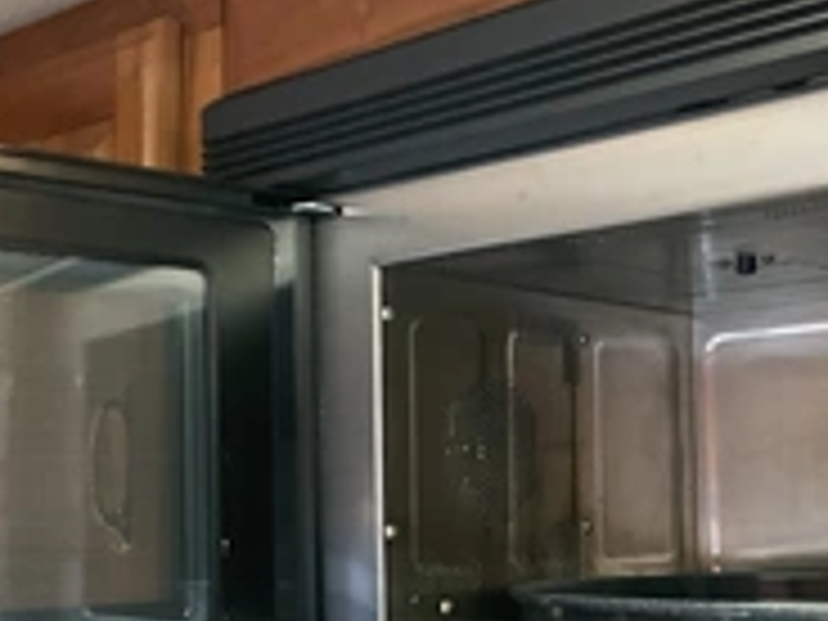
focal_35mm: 63
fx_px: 1507
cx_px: 405
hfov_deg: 30.7
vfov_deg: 23.2
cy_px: 410
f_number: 1.8
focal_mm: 3
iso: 160
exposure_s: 1/60
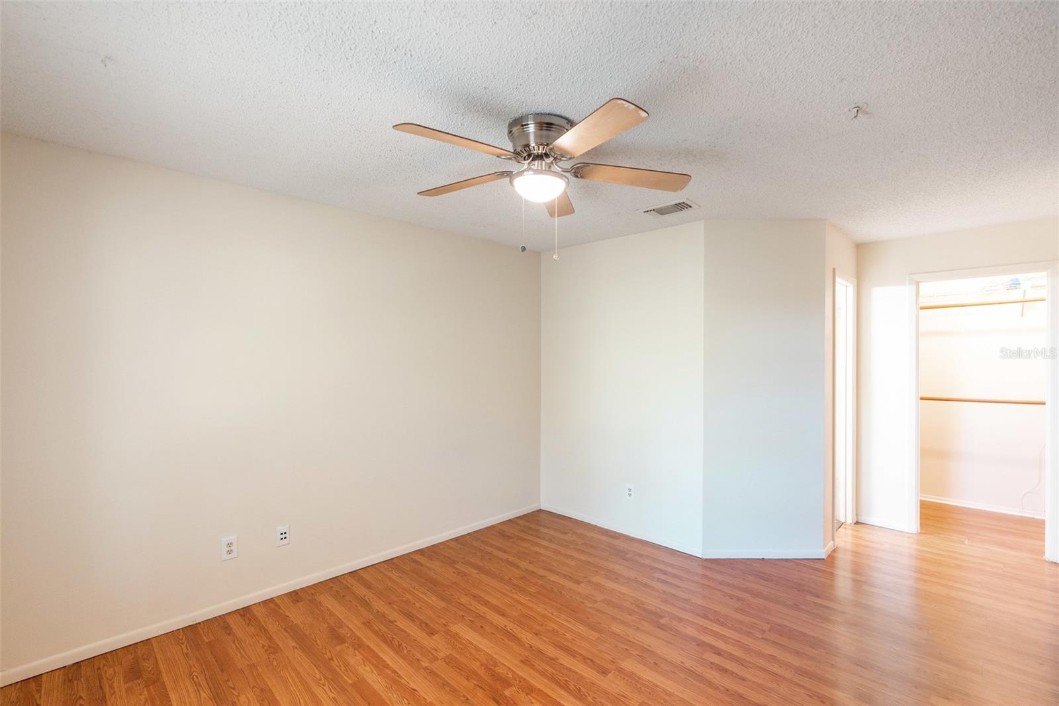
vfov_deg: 73.7
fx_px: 471
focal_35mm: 16
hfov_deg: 96.7
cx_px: 530
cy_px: 353
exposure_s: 1/20
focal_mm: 16
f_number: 4
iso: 2500
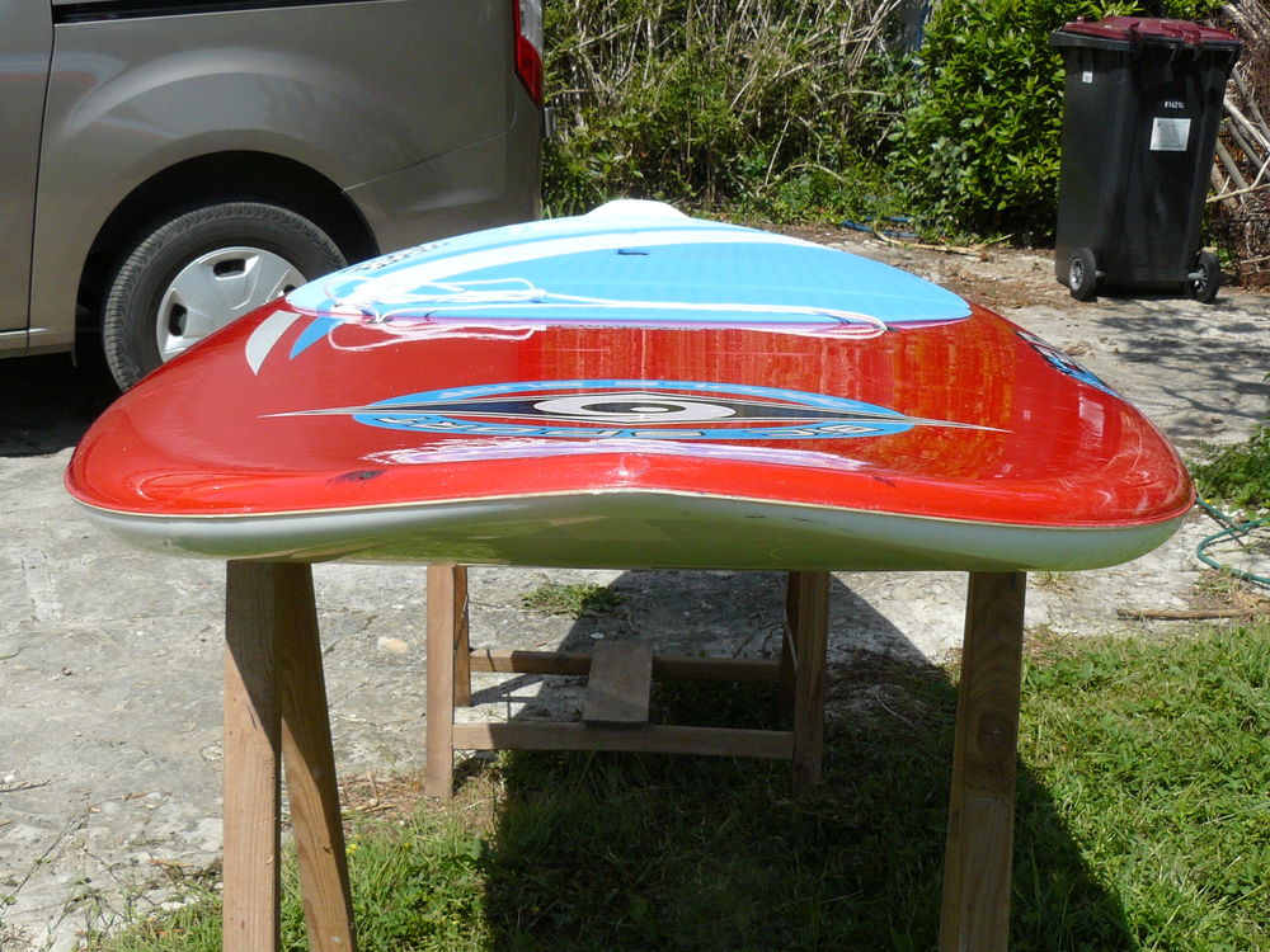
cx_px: 635
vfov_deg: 30.3
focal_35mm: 48
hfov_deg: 39.7
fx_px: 1761
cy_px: 476
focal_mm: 6
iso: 100
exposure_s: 1/500
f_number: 5.6
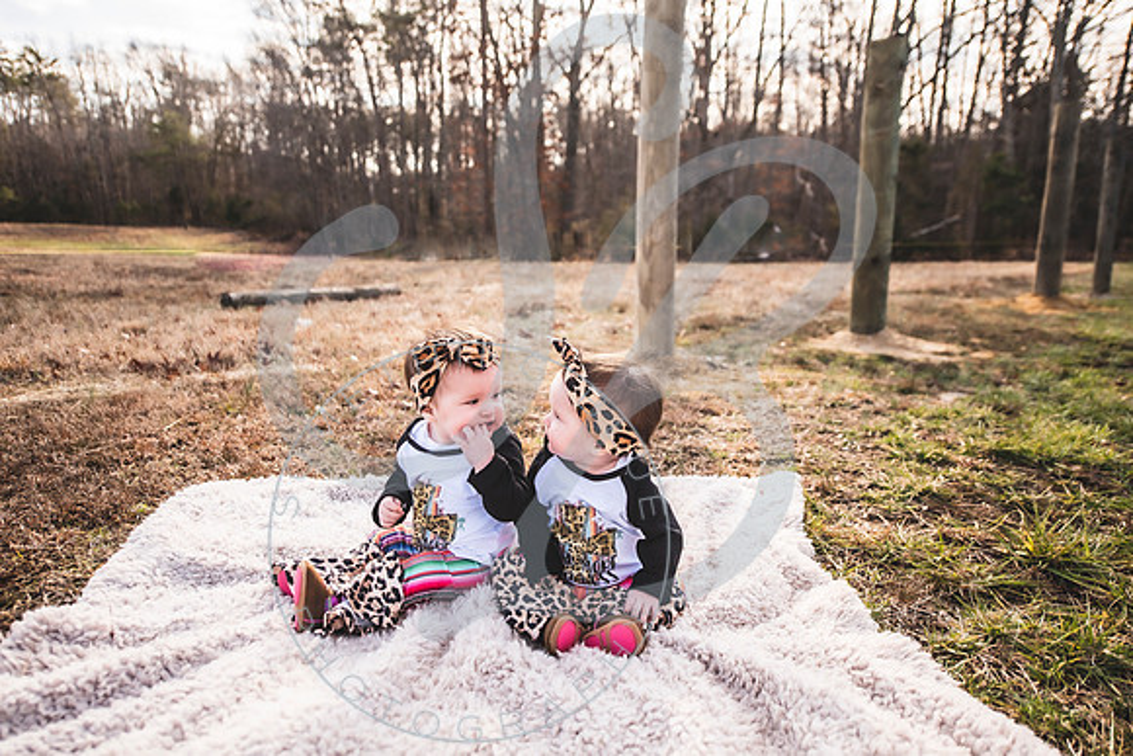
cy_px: 378
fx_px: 767
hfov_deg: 72.9
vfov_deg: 52.5
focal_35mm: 24
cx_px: 566
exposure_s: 1/500
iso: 100
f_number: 2.8
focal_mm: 24
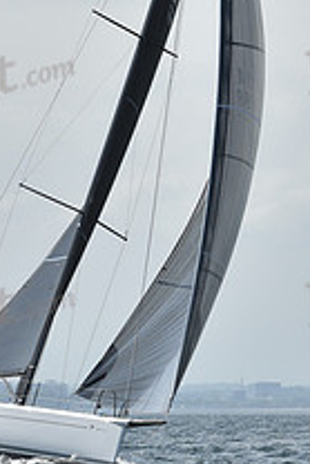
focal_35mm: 348
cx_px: 191
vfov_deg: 5.9
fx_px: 4487
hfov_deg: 4.0
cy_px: 185
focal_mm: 125
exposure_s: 1/1250
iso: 200
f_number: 8
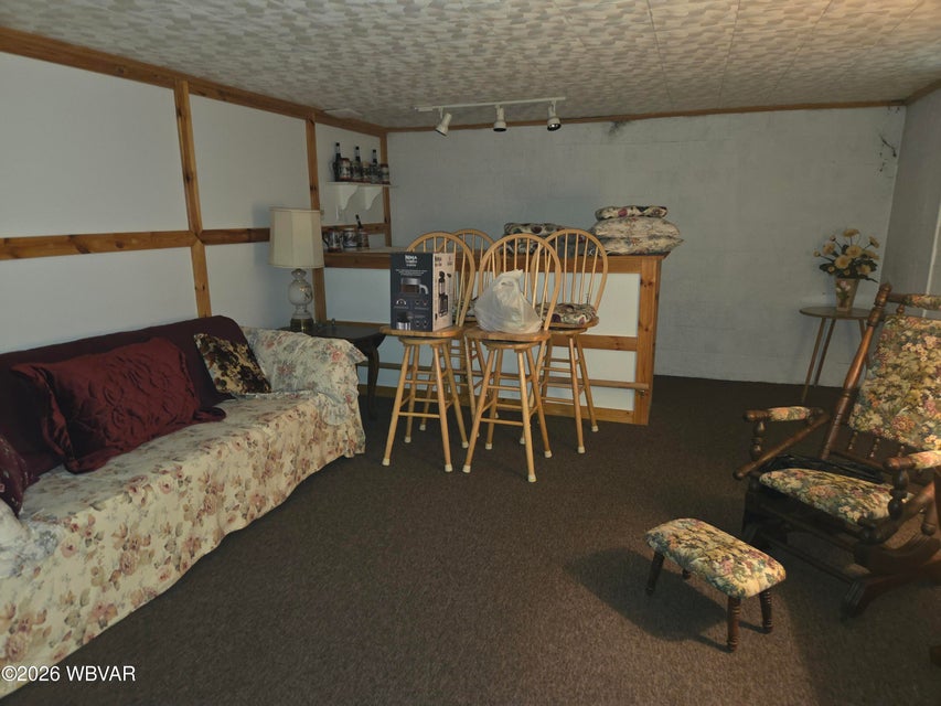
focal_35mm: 23
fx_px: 625
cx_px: 470
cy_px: 353
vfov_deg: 58.9
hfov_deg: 73.9
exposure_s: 1/12
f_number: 1.8
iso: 200
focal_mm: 5.4
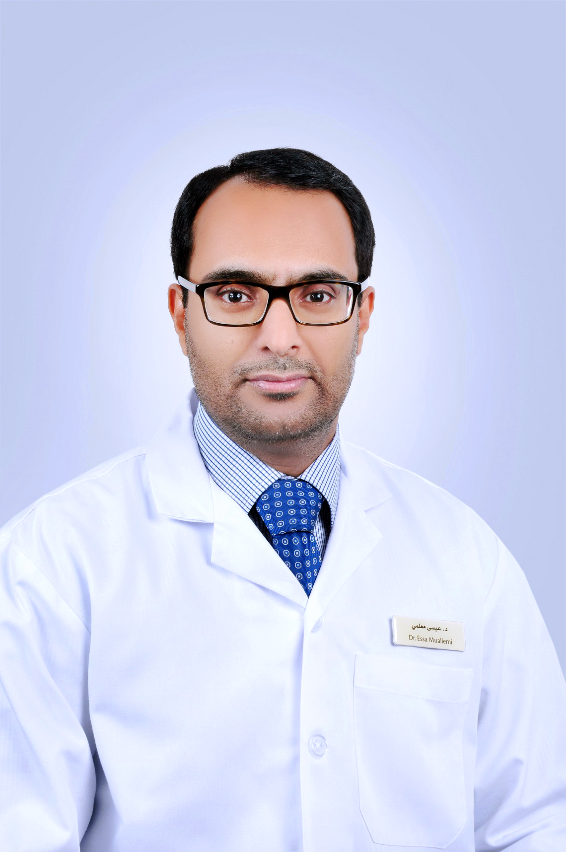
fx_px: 2057
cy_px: 426
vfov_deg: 23.4
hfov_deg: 15.7
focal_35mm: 87
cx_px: 283
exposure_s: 1/125
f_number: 22
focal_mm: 58
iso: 200
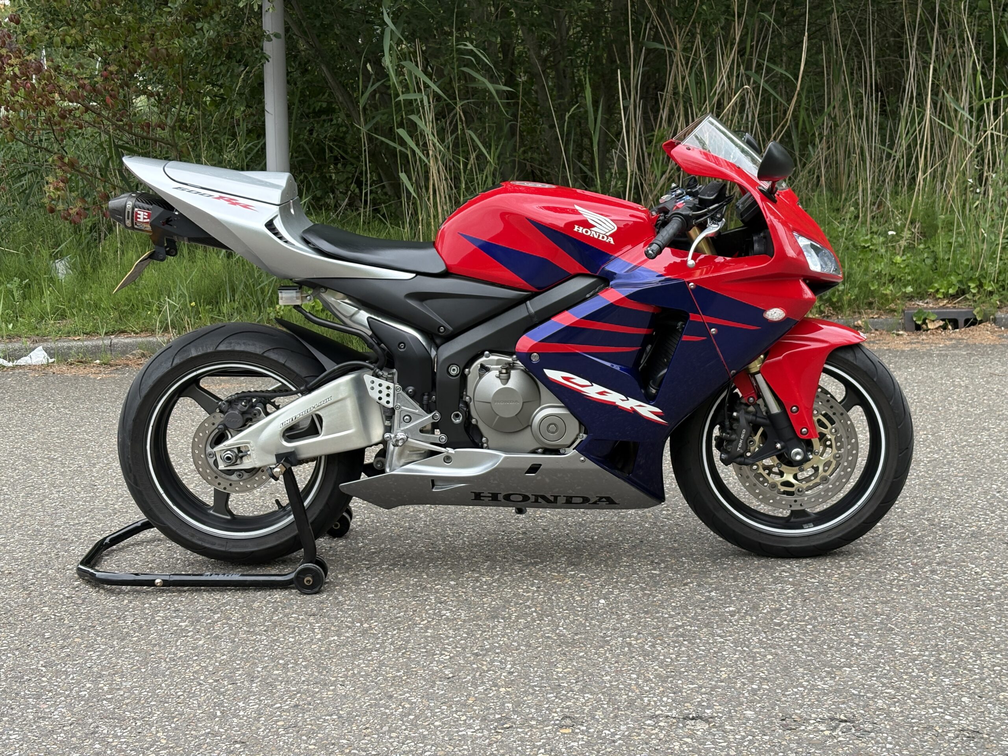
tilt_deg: -10.8
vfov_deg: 28.0
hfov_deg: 36.8
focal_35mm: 52
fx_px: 1514
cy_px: 378
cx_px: 504
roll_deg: +2.6
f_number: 1.6
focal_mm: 5.96
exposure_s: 1/157
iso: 64
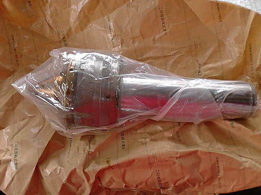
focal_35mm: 35
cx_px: 130
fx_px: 264
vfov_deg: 40.7
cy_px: 98
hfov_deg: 52.6
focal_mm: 6.3
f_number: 3.1
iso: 64
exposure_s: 1/80
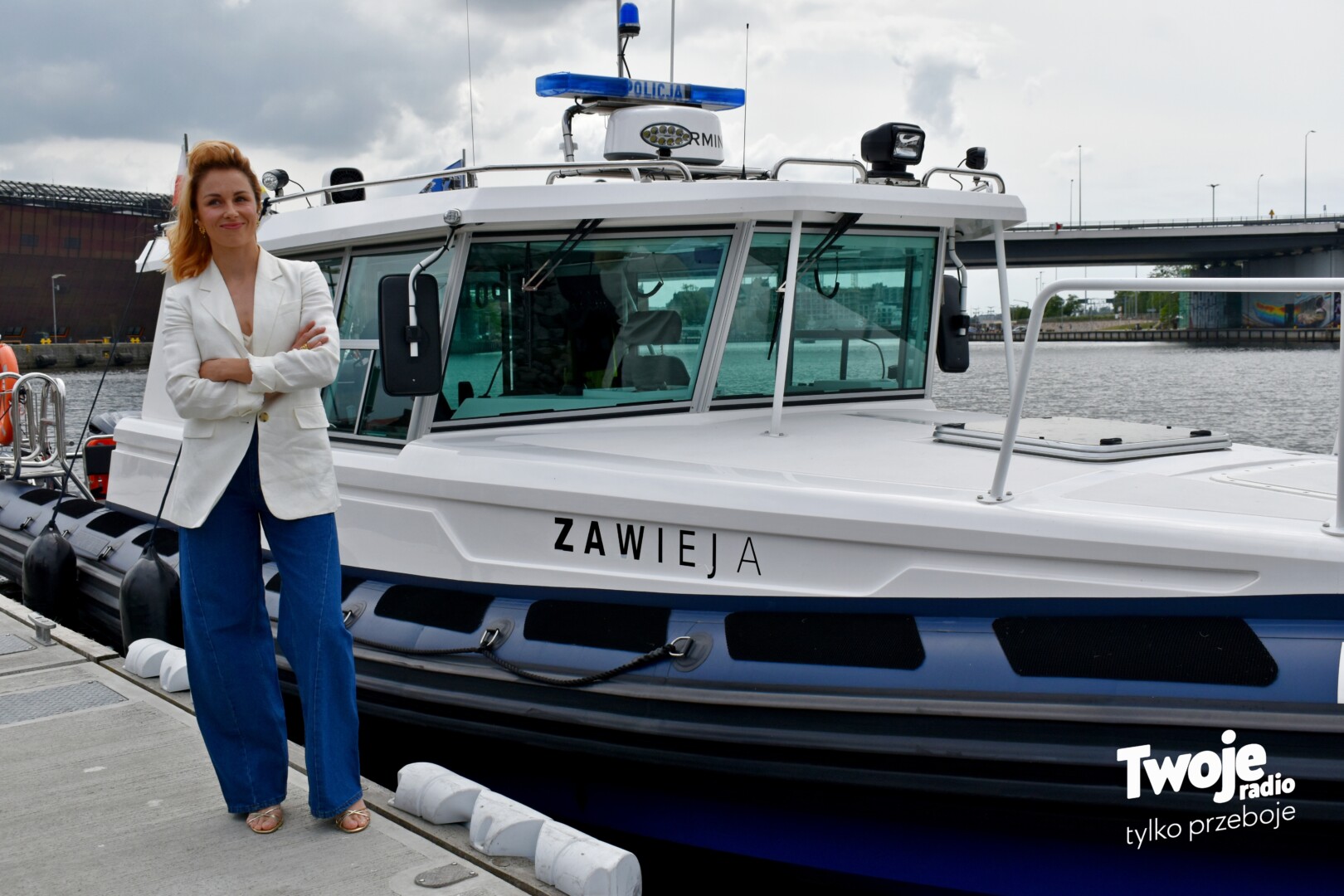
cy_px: 448
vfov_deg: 34.2
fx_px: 1456
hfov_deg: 49.6
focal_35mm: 39
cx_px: 672
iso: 360
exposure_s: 1/2000
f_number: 8
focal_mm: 26
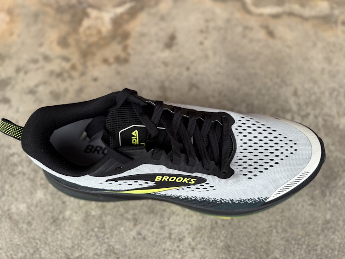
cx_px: 172
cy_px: 130
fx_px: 239
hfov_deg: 71.6
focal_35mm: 24
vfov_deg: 56.8
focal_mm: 6.76
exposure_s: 1/931
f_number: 1.78
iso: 80
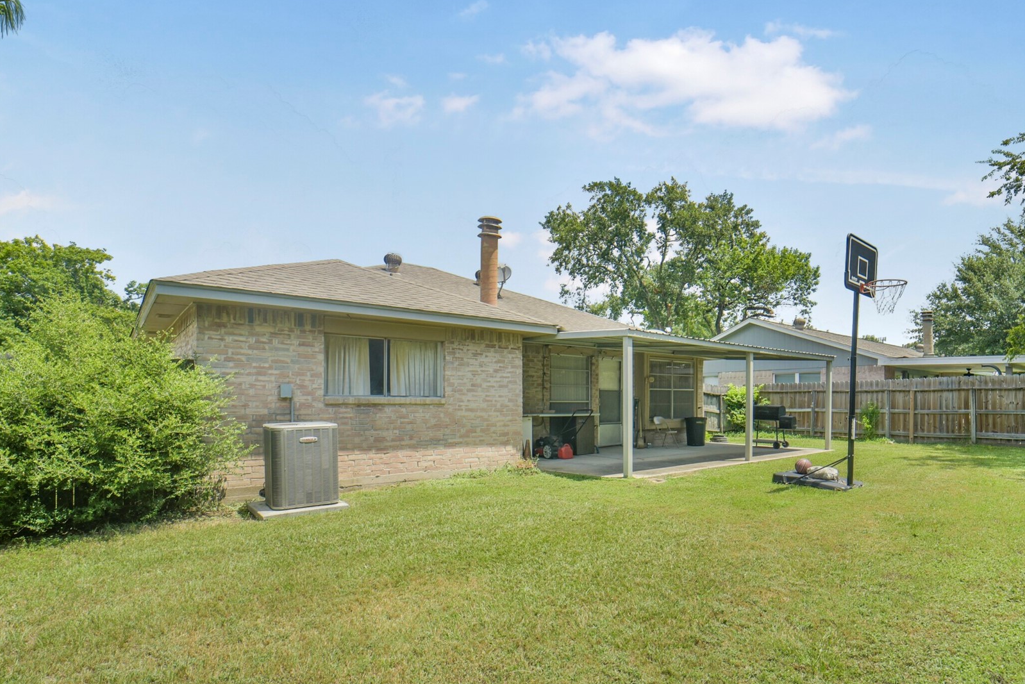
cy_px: 399
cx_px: 574
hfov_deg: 86.5
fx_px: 541
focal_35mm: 19
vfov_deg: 64.2
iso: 500
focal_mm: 14
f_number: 11
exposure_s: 1/500
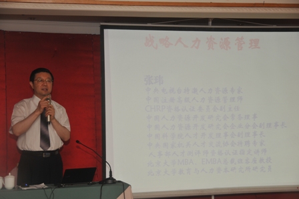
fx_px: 697
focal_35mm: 84
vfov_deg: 16.2
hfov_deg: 24.2
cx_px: 150
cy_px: 100
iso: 250
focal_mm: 56
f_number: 4.8
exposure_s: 1/125
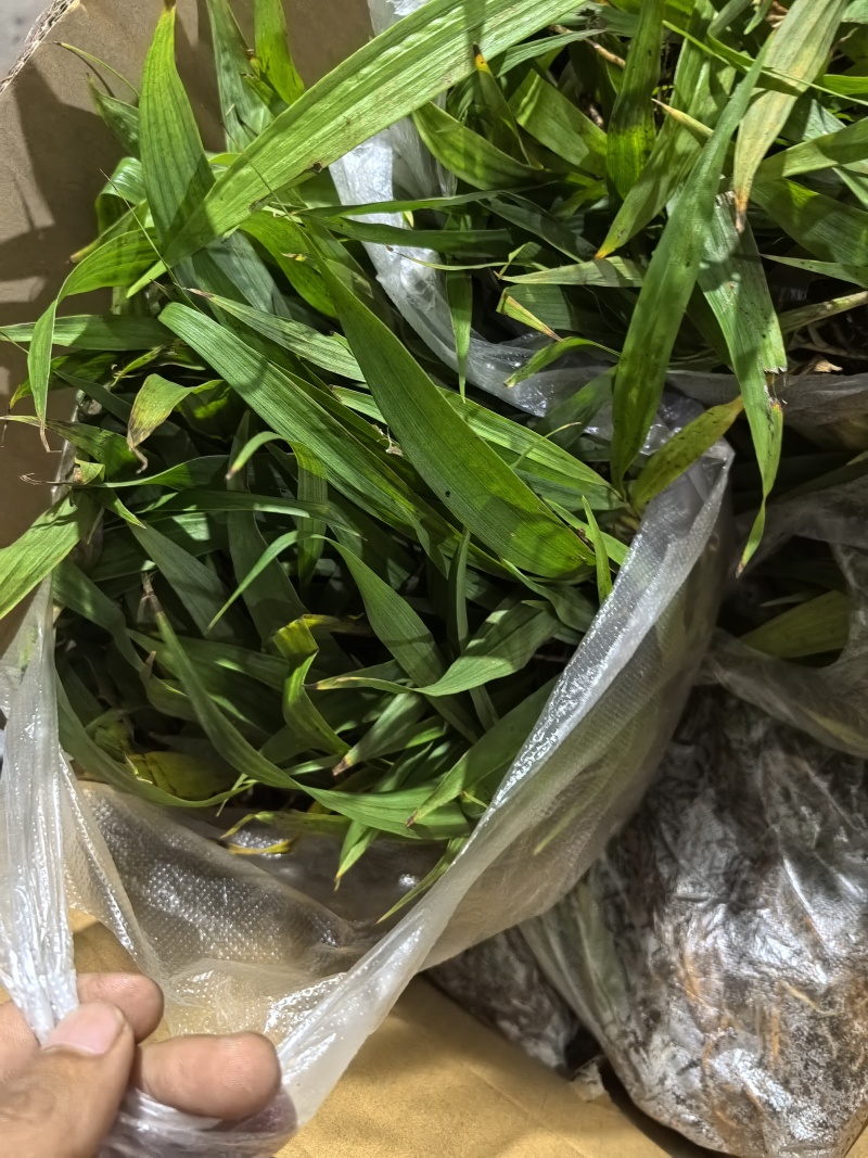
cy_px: 579
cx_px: 434
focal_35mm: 27
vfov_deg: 65.3
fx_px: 903
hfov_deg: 51.3
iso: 1000
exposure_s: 1/25
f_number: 2
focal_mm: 6.98
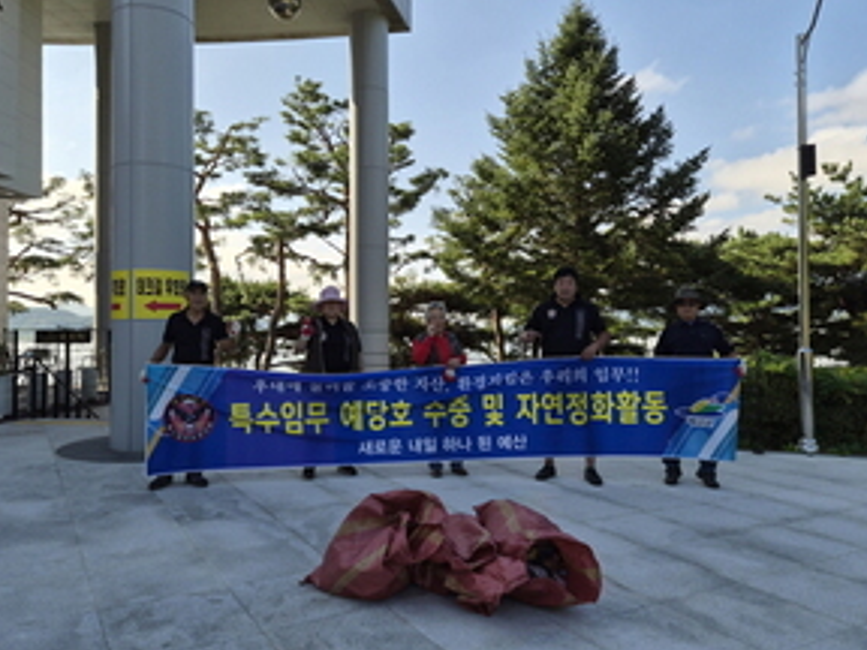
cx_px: 421
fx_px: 701
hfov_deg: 63.4
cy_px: 323
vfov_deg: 49.7
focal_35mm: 28
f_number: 1.8
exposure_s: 1/4040
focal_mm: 5.4
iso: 80
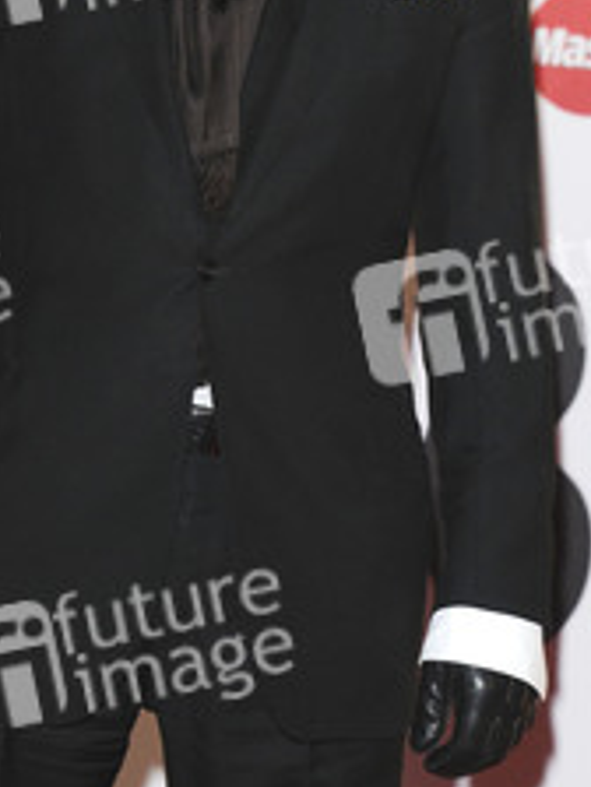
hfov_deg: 7.2
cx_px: 216
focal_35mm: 206
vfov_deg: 9.6
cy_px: 126
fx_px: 4689
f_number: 5
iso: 640
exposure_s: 1/160
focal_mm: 80
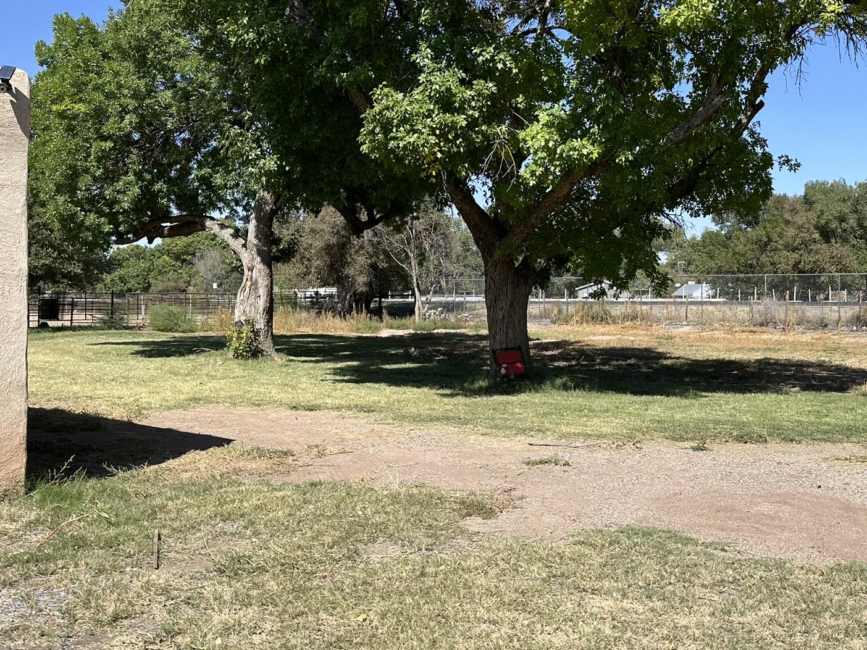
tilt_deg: +1.5
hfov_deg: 52.5
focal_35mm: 35
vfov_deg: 40.7
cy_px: 293
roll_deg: -0.2
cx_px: 479
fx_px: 877
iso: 80
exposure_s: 1/4184
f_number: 1.78
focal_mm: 6.86
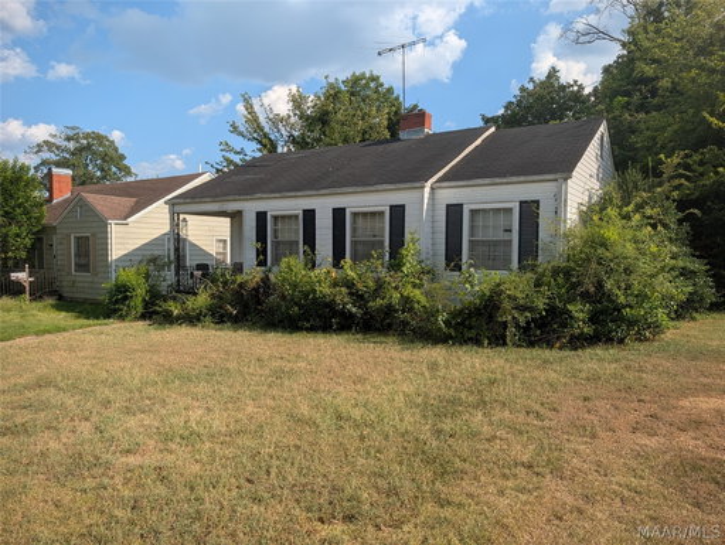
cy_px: 272
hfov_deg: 71.5
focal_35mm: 24
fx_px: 503
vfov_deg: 56.9
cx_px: 362
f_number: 1.68
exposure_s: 1/1272
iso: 22
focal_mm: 6.9
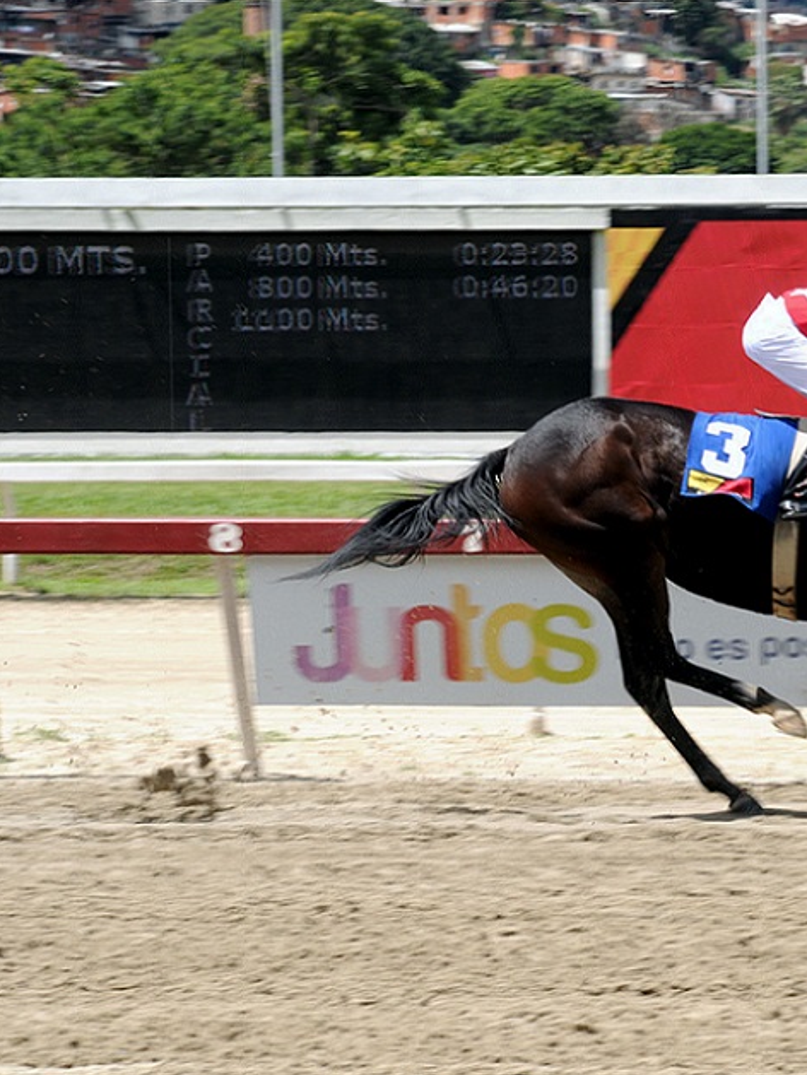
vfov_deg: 8.3
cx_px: 799
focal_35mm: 239
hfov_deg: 6.2
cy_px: 538
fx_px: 7427
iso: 320
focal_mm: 110
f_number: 13
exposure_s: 1/320
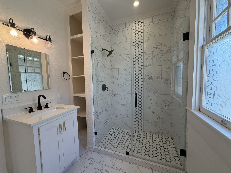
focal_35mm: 14
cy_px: 86
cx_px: 116
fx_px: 93
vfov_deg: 85.7
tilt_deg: -4.2
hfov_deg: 102.1
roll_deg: +1.1
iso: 80
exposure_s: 1/120
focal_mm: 2.22
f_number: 2.2
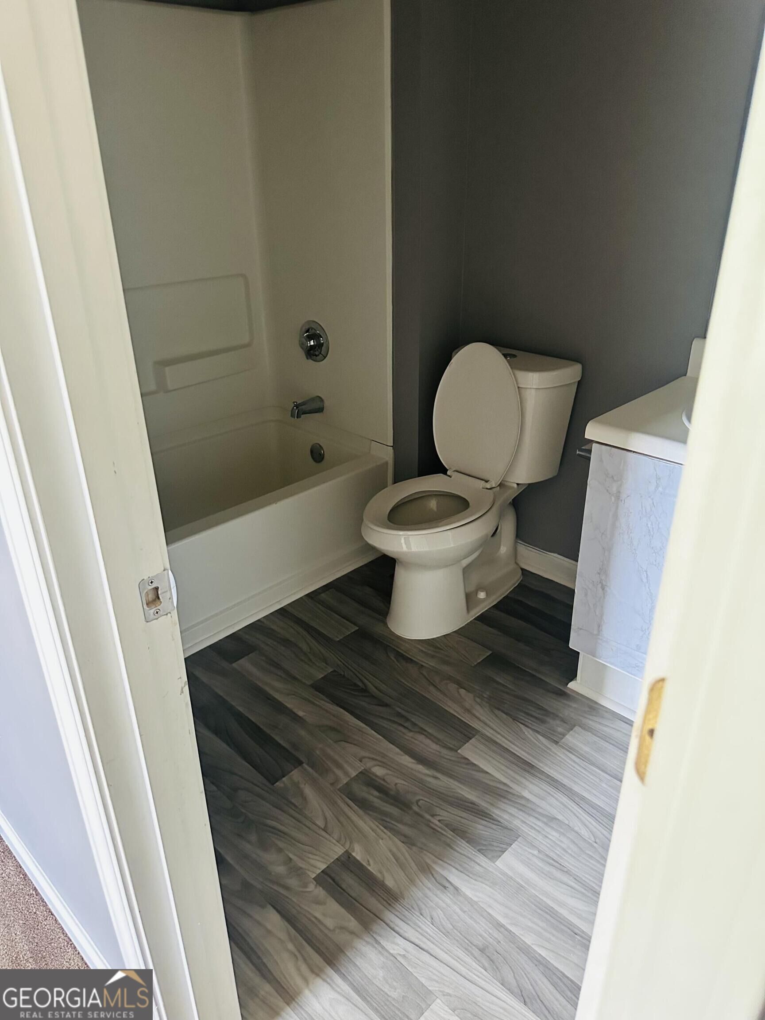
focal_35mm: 24
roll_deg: +0.3
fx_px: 707
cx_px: 382
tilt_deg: -26.4
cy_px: 510
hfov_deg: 56.8
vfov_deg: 71.6
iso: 1000
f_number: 1.78
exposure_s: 1/53
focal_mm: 6.86
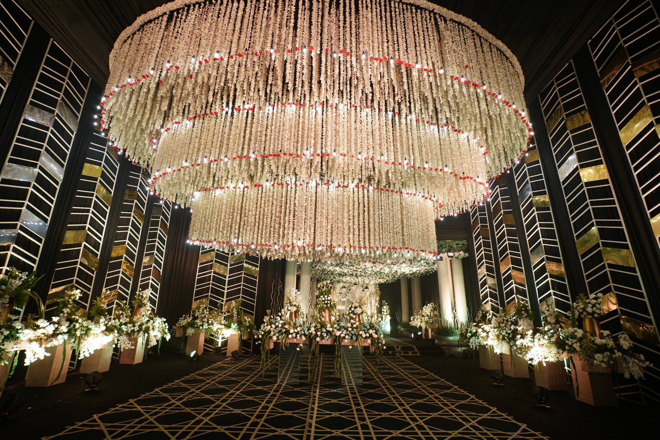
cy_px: 220
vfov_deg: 73.8
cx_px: 330
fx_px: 293
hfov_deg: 96.7
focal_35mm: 16
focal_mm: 16
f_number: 2.8
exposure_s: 1/100
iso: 1000
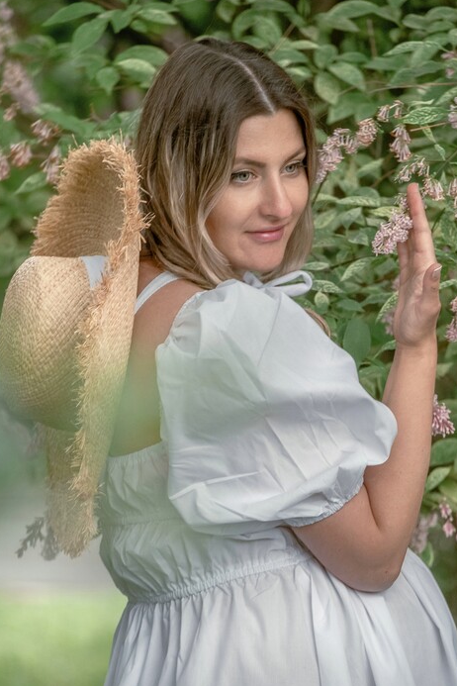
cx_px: 276
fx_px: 2647
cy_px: 400
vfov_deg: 14.8
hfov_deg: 9.9
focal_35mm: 139
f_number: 2.8
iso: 1000
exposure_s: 1/125
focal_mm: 71.5
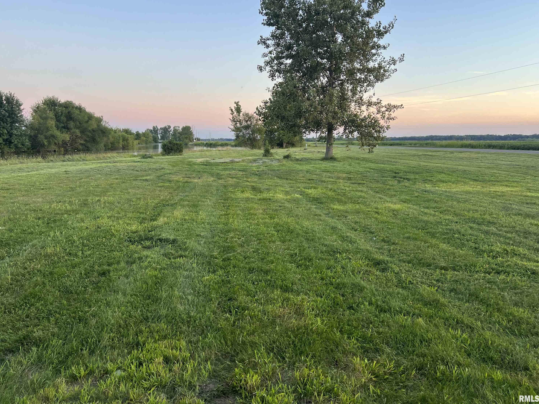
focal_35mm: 27
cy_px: 195
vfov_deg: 51.4
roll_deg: -0.9
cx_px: 267
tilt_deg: -7.2
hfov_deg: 65.3
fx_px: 420
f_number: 1.5
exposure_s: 1/121
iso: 80
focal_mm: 5.7
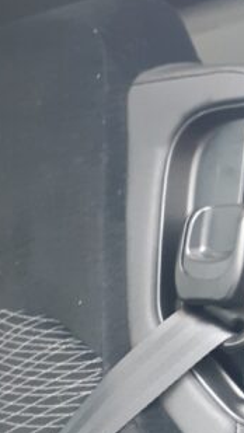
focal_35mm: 94
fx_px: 1080
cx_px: -279
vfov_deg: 21.2
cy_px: 509
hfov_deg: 11.4
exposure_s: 1/50
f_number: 1.7
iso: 160
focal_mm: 3.92
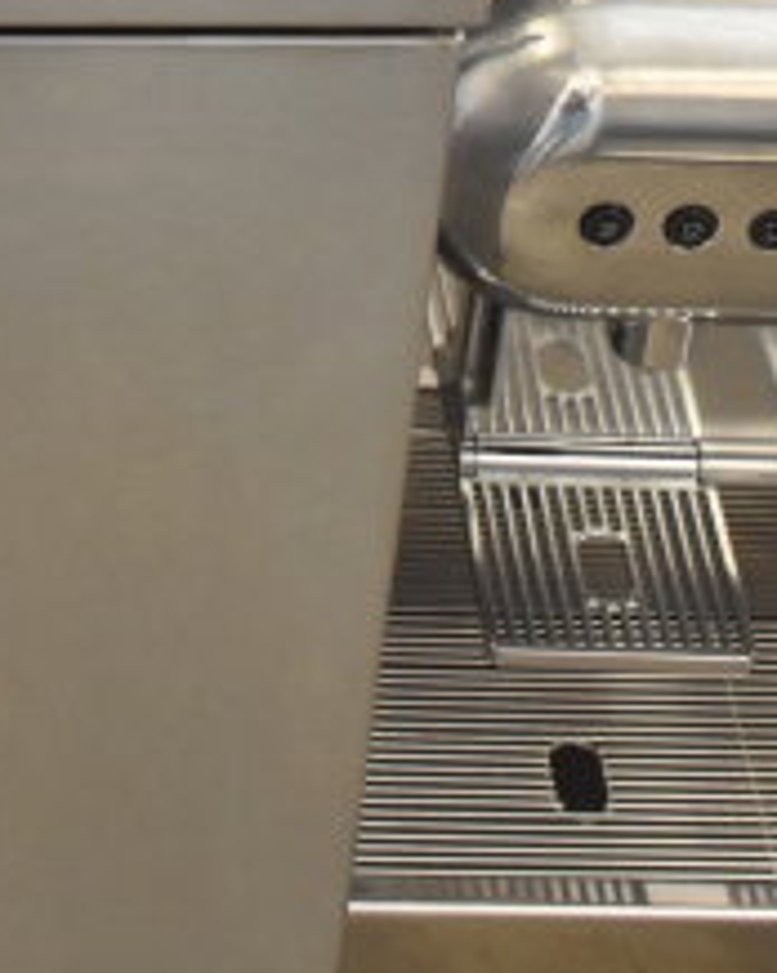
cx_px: -415
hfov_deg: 10.1
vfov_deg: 12.3
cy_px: -596
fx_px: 4259
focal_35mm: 148
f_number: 4
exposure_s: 1/40
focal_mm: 25
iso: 1100
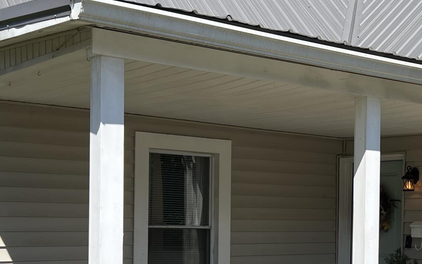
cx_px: 314
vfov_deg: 17.7
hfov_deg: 27.8
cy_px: 223
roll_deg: -0.9
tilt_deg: +0.1
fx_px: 840
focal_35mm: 73
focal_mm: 5.7
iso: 50
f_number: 1.5
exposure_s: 1/4630
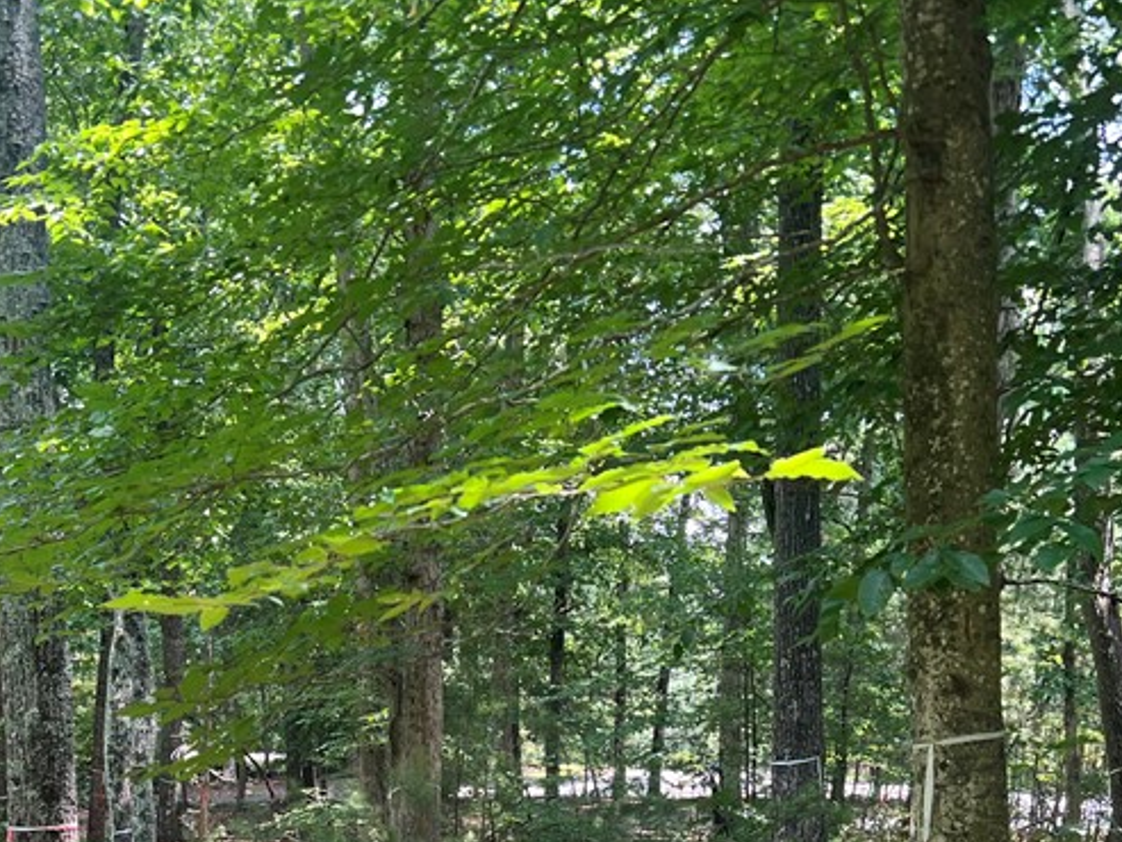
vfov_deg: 25.6
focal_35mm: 54
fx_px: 1751
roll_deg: +1.1
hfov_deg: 35.3
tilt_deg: -5.4
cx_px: 396
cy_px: 853
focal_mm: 5.7
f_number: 1.5
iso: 32
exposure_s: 1/121
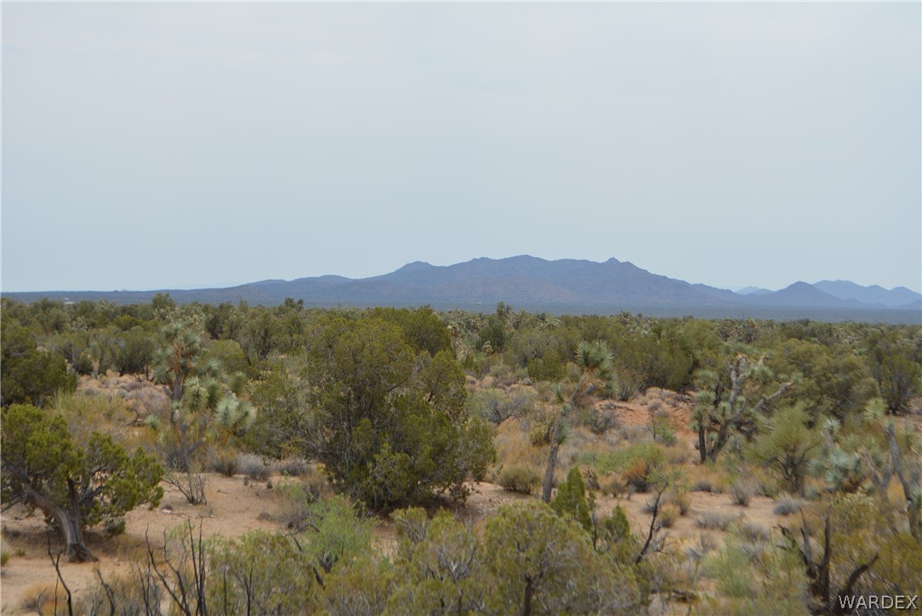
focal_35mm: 82
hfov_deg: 24.6
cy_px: 308
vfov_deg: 16.6
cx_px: 461
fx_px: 2114
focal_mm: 55
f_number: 8
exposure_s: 1/250
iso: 100
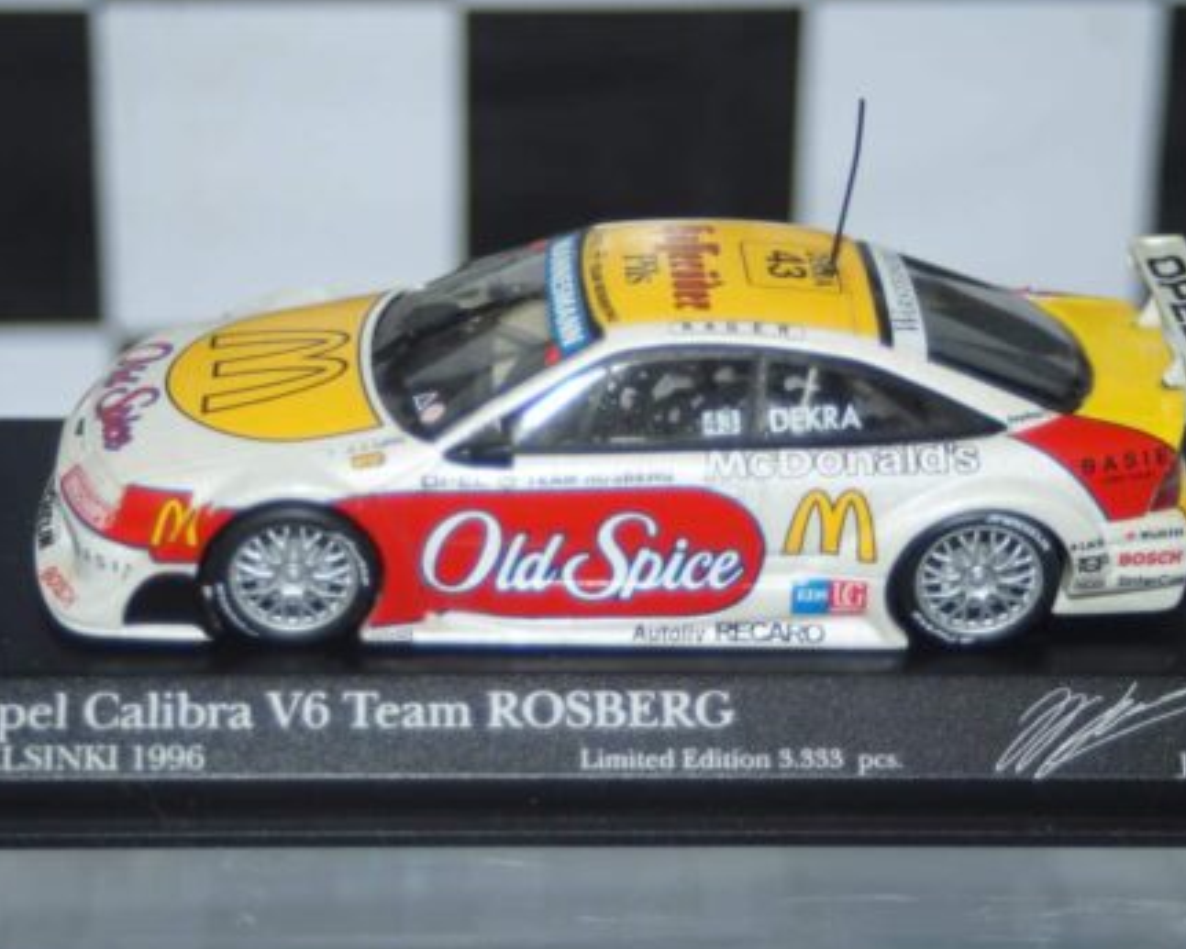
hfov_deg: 19.6
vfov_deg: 15.7
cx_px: 534
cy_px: 476
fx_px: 3441
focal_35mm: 98
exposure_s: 1/100
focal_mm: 50
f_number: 4.5
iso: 200
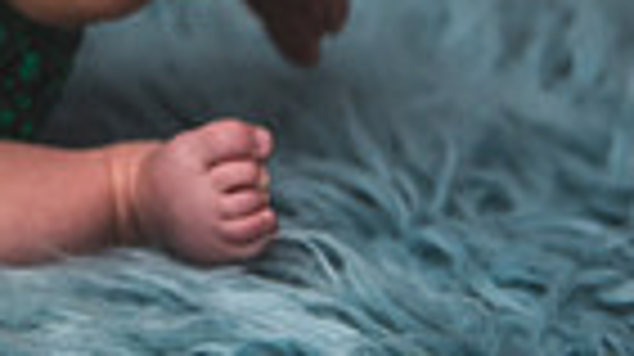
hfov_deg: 8.7
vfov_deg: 5.0
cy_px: -286
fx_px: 3980
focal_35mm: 237
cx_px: -571
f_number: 2.8
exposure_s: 1/160
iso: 100
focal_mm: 55
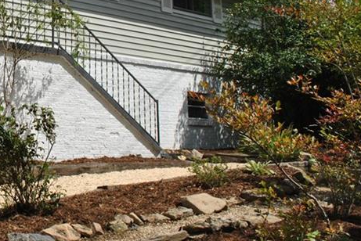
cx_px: -33
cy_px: 45
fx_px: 602
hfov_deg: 30.1
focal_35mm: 60
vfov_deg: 22.3
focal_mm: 18
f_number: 13
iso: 100
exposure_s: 1/200
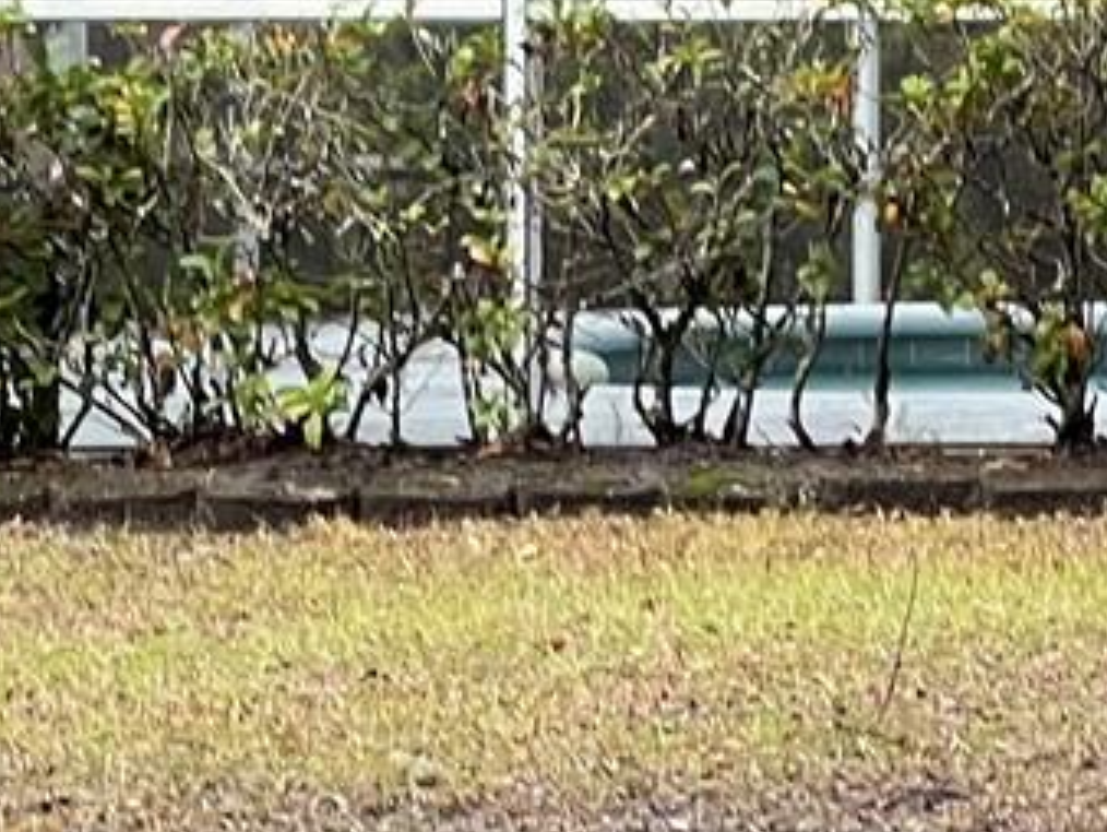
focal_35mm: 364
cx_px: 1110
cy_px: -632
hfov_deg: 5.4
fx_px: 11649
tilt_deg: +2.9
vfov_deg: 4.1
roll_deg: -0.4
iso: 80
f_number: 2.8
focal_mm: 9
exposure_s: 1/99
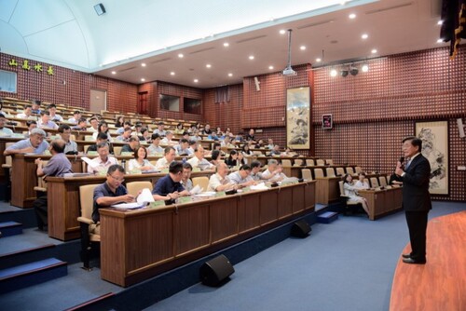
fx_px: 311
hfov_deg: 73.7
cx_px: 233
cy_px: 156
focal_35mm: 24
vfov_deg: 53.2
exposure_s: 1/25
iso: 1000
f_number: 4
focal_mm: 24
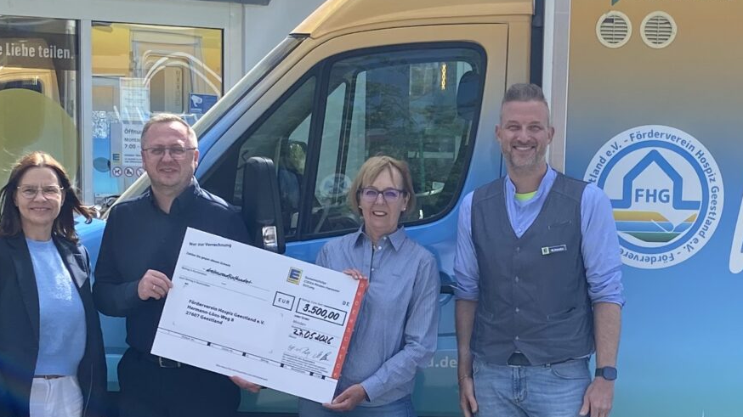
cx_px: 479
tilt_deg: -9.0
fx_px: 1635
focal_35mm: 83
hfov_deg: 25.5
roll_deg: -1.9
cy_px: 369
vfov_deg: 14.4
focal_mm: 4.25
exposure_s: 1/1395
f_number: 1.8
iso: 32
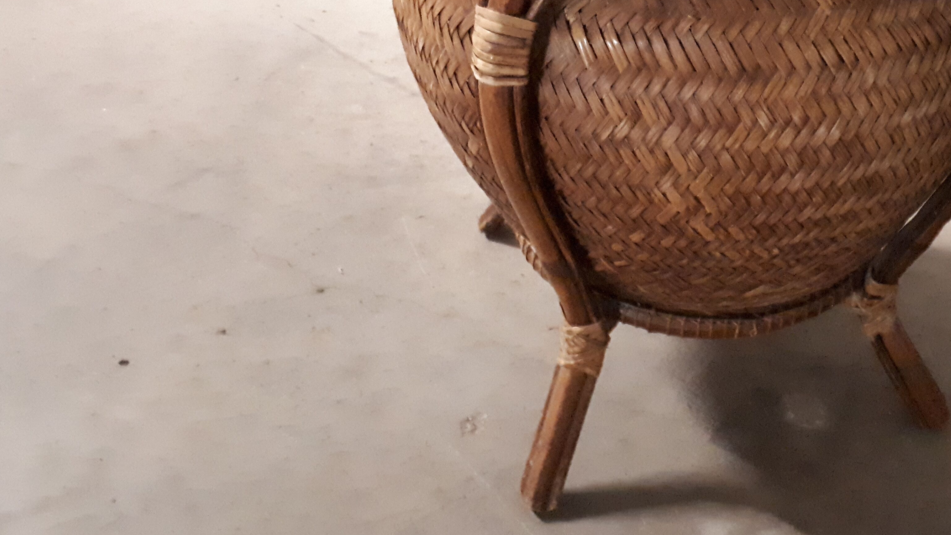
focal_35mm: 44
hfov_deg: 45.2
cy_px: 60
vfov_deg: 26.3
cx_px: 682
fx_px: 1110
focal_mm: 3.6
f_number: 1.9
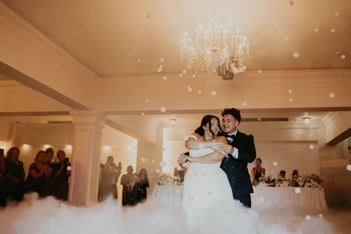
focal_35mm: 35
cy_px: 117
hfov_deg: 54.4
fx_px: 341
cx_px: 176
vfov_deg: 37.9
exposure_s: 1/400
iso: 1000
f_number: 2.2
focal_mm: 35
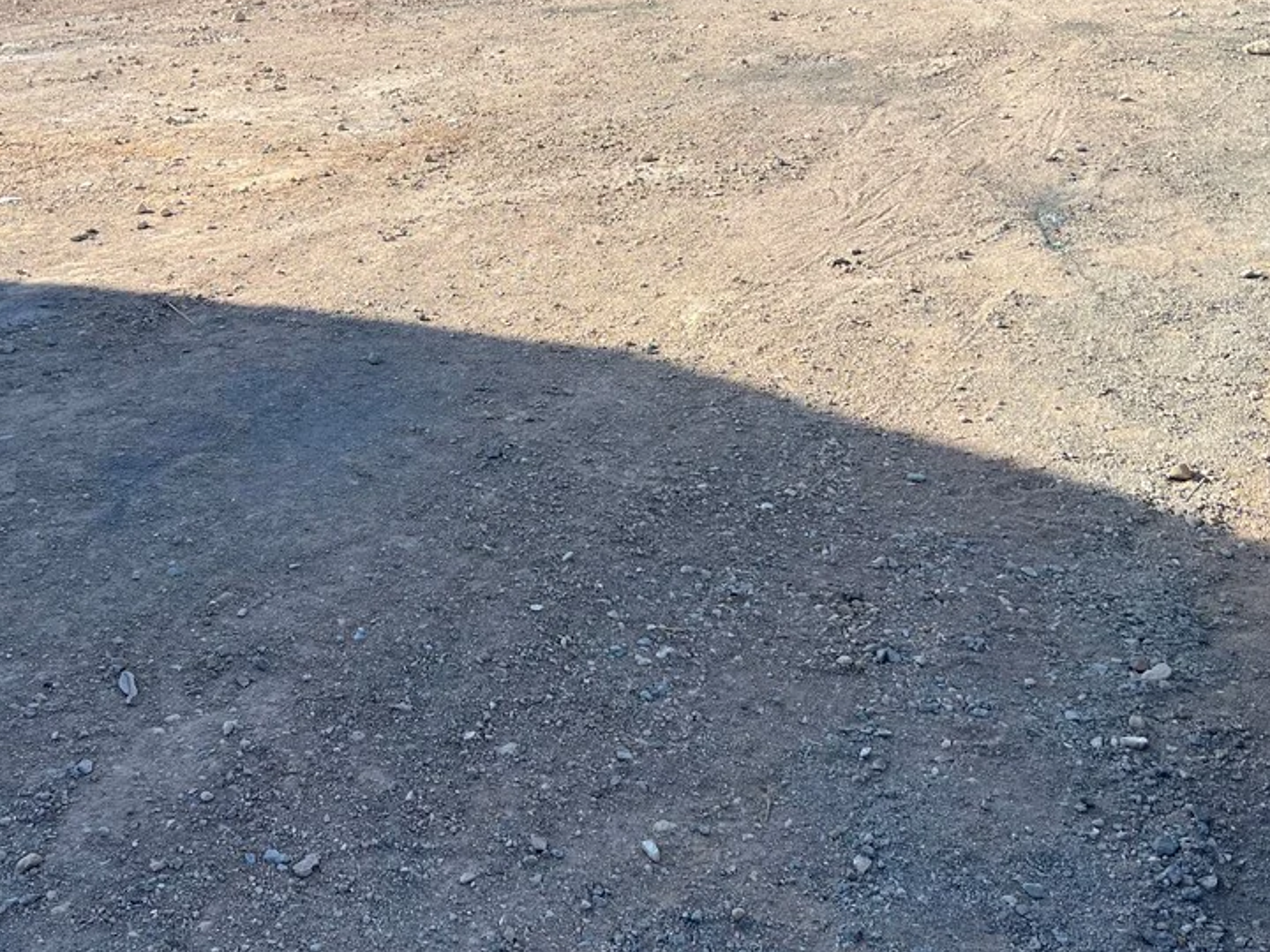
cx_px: 508
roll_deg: +4.0
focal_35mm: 37
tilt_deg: -21.3
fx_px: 1357
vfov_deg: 38.5
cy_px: 390
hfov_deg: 49.8
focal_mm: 5.7
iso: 50
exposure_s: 1/2632
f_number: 1.5
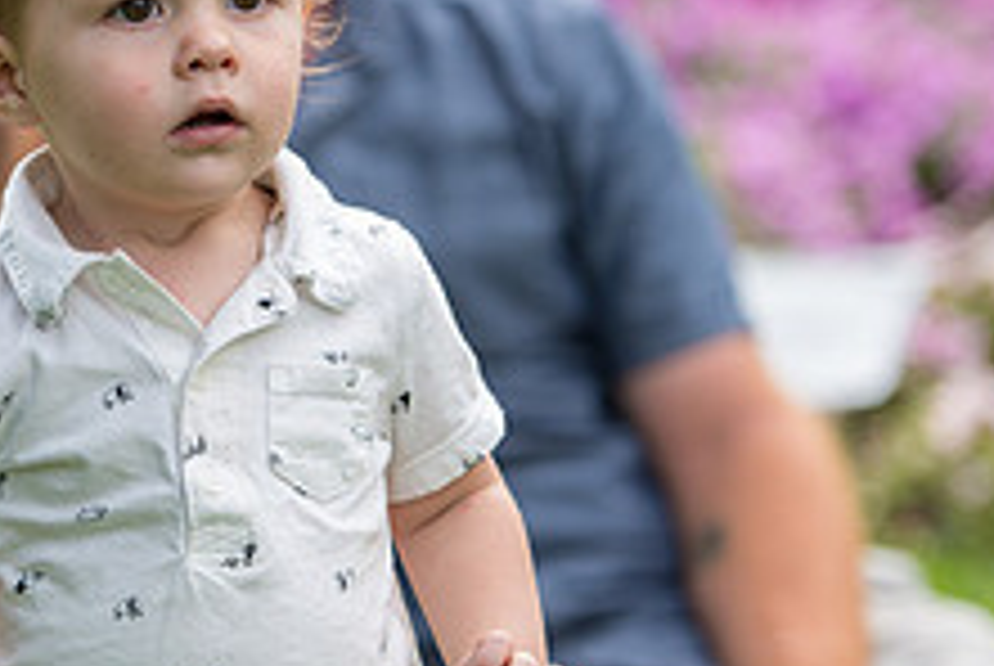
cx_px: -81
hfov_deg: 6.0
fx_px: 9428
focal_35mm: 341
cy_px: 268
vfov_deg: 4.0
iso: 100
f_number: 3.2
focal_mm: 130
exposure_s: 1/250
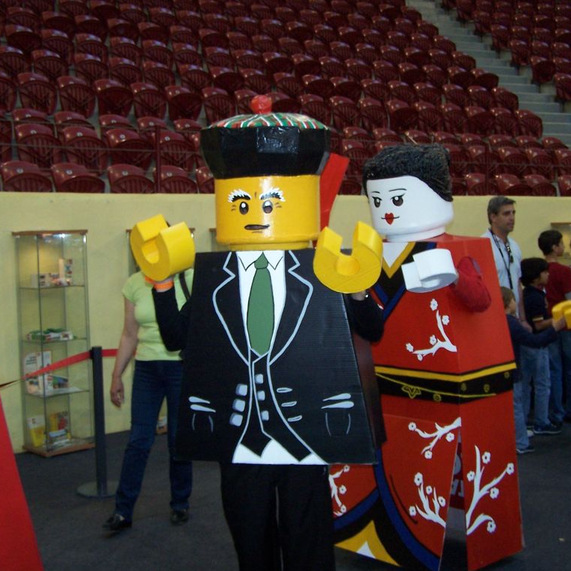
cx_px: 300
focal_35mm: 45
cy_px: 286
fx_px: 840
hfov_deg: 37.5
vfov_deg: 37.6
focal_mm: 6.3
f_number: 2.8
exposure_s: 1/60
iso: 140
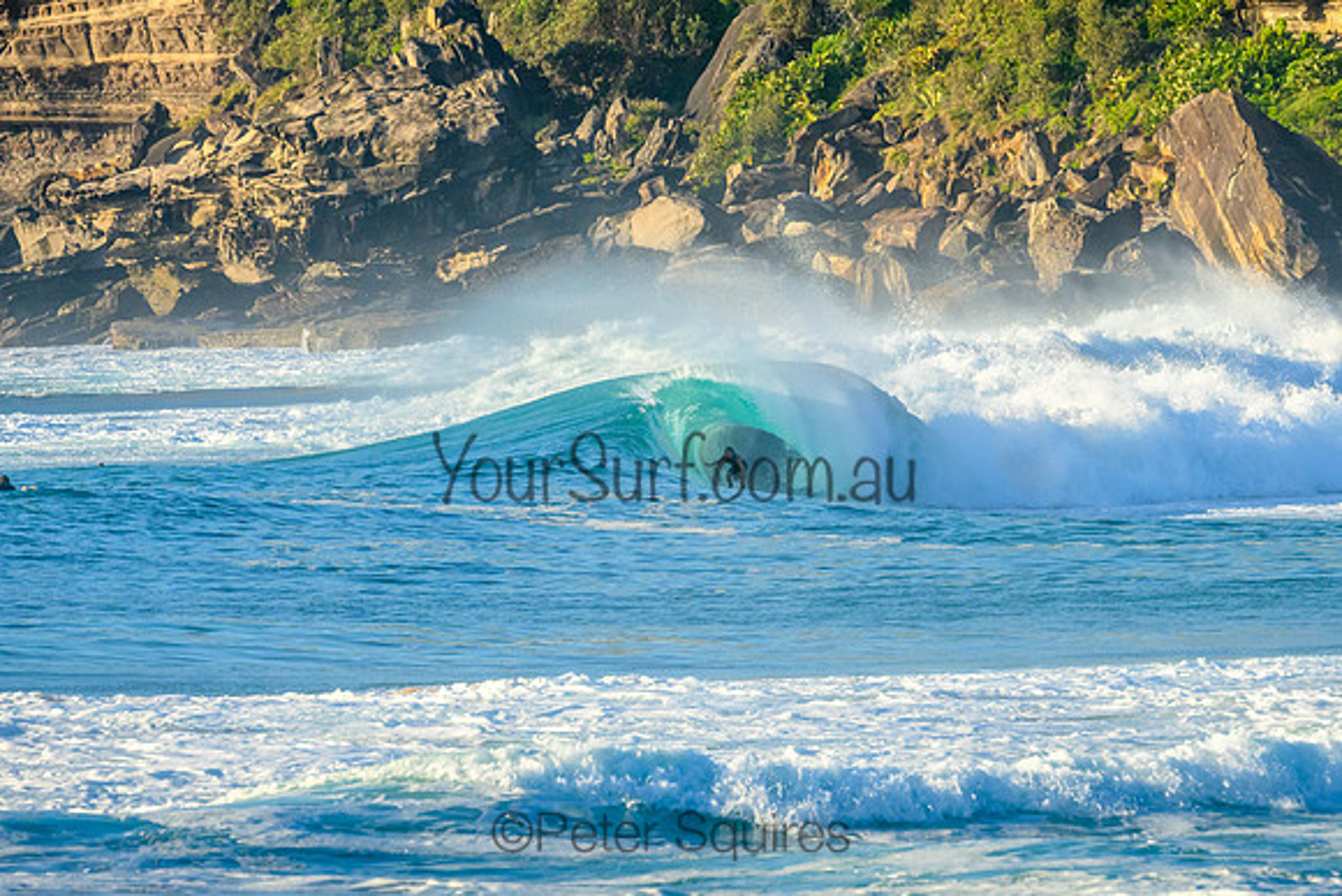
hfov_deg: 3.8
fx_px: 20482
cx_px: 741
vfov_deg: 2.5
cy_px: 437
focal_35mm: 549
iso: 1000
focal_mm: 400
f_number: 9
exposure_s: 1/2000
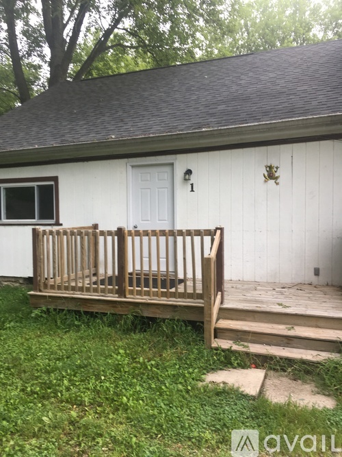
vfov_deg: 61.7
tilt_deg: -3.0
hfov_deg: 48.2
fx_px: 382
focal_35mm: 29
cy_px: 228
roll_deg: +1.1
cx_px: 171
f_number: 2.2
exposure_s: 1/120
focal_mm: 4.15
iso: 40
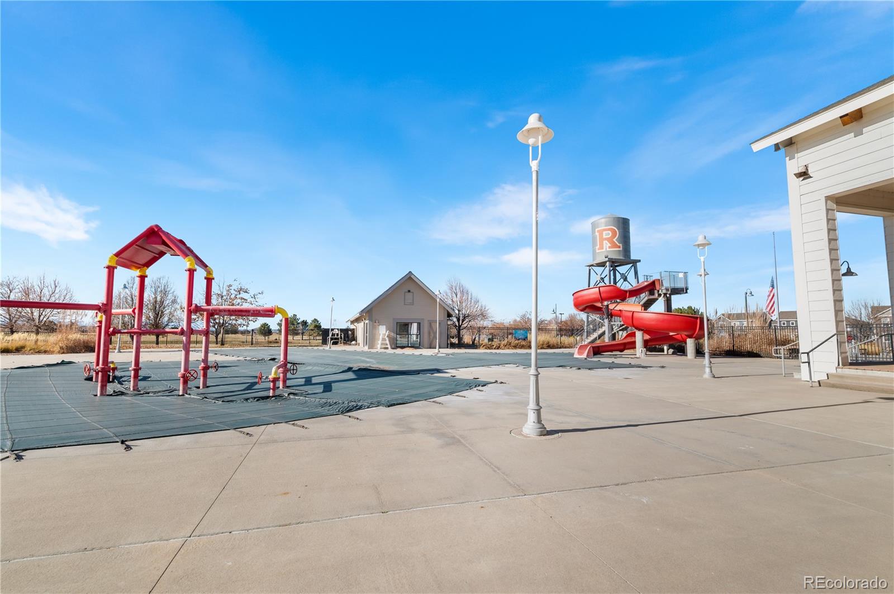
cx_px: 447
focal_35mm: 16
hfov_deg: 96.8
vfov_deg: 73.6
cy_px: 297
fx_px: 397
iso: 250
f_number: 8
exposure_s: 1/80
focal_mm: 16
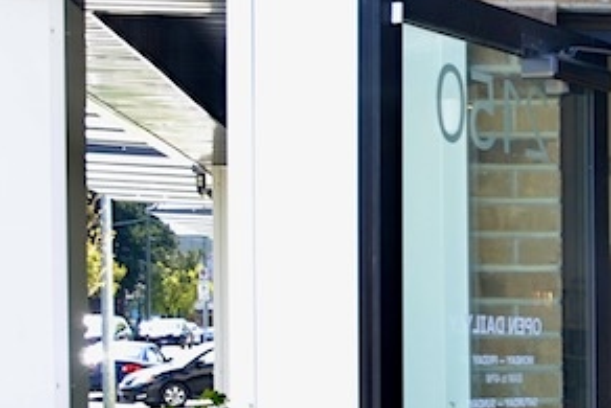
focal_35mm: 113
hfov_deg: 16.4
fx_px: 1919
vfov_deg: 12.0
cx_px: 925
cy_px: 392
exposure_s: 1/80
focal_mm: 22
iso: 100
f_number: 5
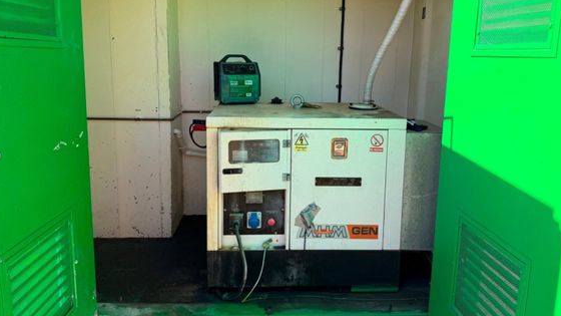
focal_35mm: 28
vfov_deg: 41.3
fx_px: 417
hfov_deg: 67.9
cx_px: 291
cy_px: 124
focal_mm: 6.76
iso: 80
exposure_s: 1/888
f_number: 1.78
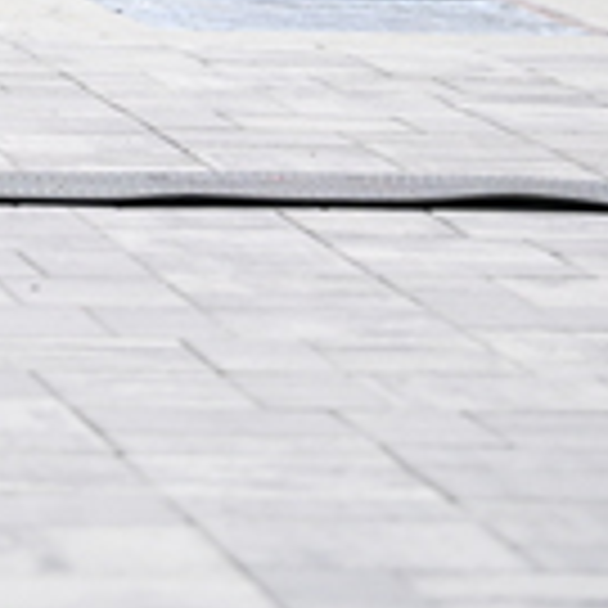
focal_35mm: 332
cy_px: -437
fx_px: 6597
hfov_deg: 5.3
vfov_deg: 5.2
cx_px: -97
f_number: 2.8
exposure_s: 1/1250
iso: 1600
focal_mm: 96
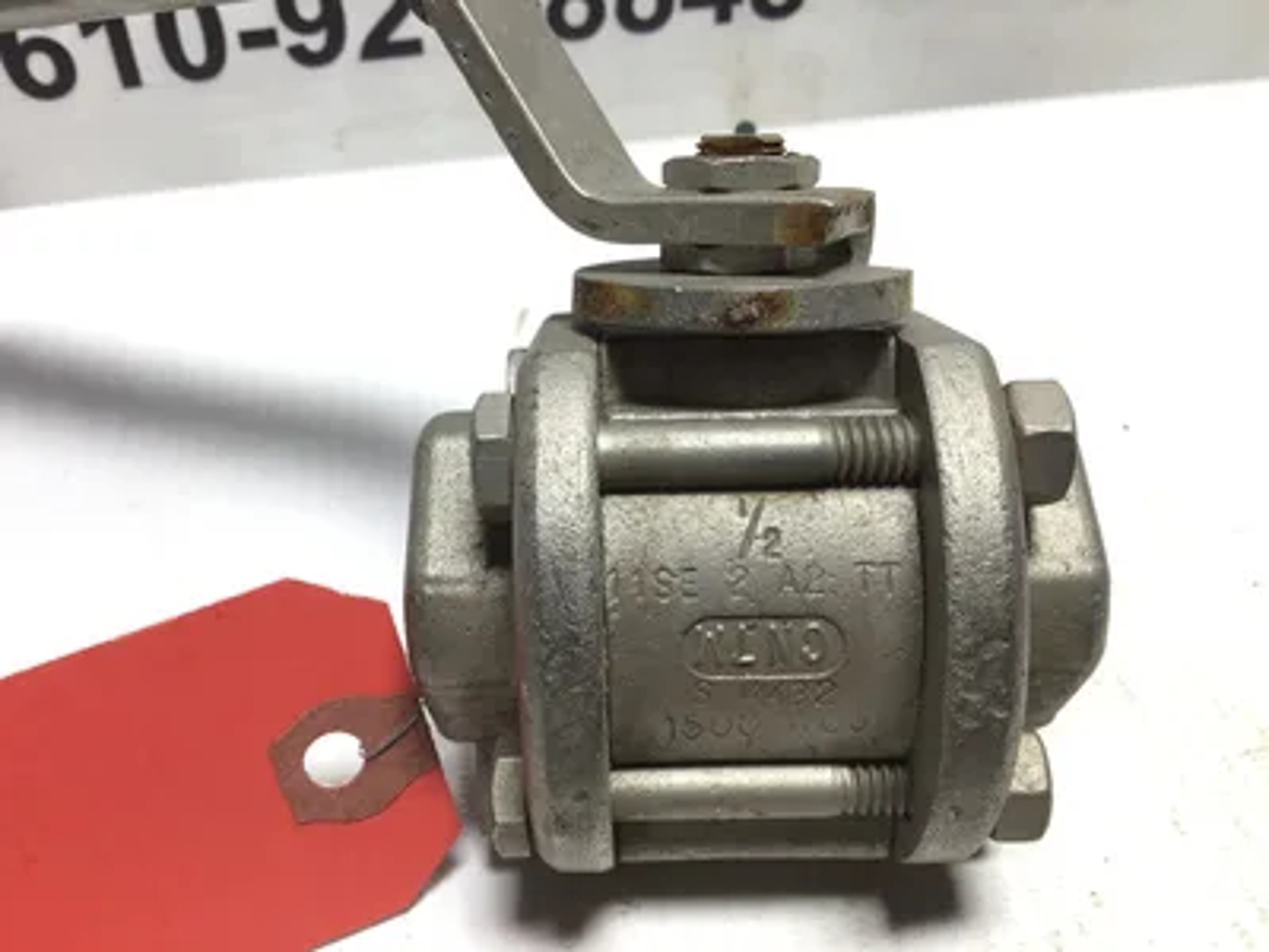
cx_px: 634
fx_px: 1136
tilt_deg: -40.4
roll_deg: +0.1
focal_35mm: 31
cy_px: 476
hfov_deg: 58.4
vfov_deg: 45.4
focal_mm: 3.3
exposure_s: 1/60
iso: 25
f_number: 2.4
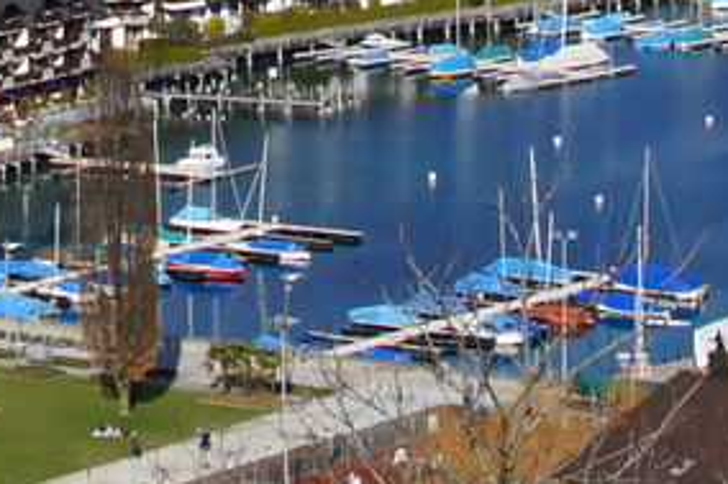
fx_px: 4911
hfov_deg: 8.5
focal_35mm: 243
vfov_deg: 5.5
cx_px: 128
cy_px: -620
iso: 200
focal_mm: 24
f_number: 10
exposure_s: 1/400
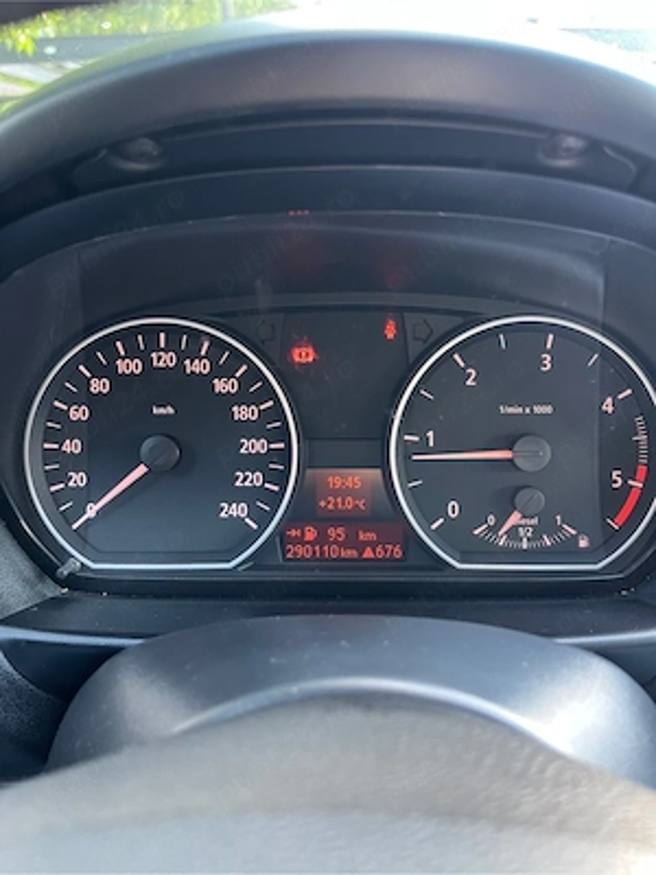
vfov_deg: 67.3
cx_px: 328
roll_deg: +0.9
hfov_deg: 53.1
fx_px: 657
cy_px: 438
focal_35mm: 26
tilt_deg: -21.6
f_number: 1.6
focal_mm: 5.1
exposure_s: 1/57
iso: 400
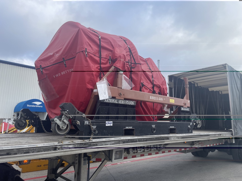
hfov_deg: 67.3
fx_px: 182
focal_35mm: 26
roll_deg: -1.2
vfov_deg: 53.1
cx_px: 121
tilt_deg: +10.1
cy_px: 90
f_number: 1.6
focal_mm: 4.2
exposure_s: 1/979
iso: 32
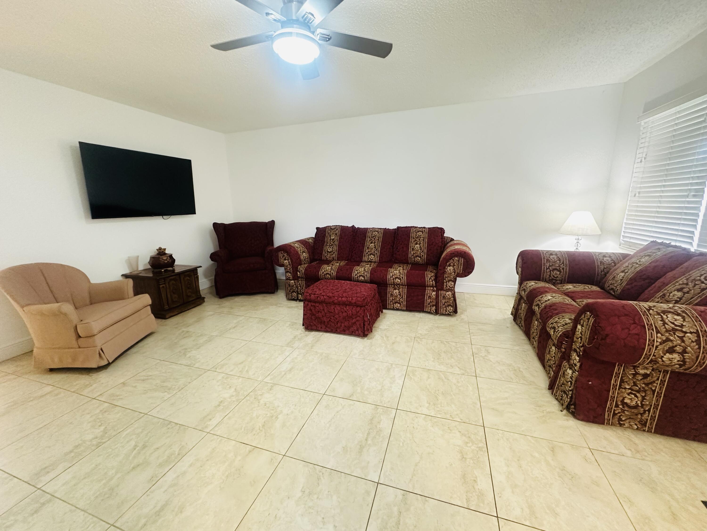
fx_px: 286
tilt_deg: -11.7
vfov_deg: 85.7
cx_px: 354
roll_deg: +1.0
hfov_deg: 102.1
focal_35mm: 14
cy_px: 266
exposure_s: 1/60
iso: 400
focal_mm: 2.22
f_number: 2.2
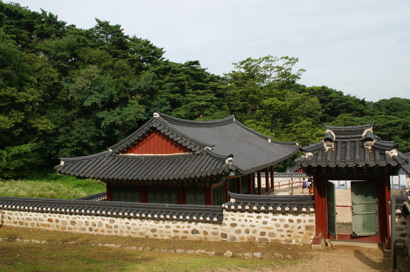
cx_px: 205
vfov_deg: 39.9
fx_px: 375
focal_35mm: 33
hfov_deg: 57.3
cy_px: 136
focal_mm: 22
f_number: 10
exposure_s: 1/125
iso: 100
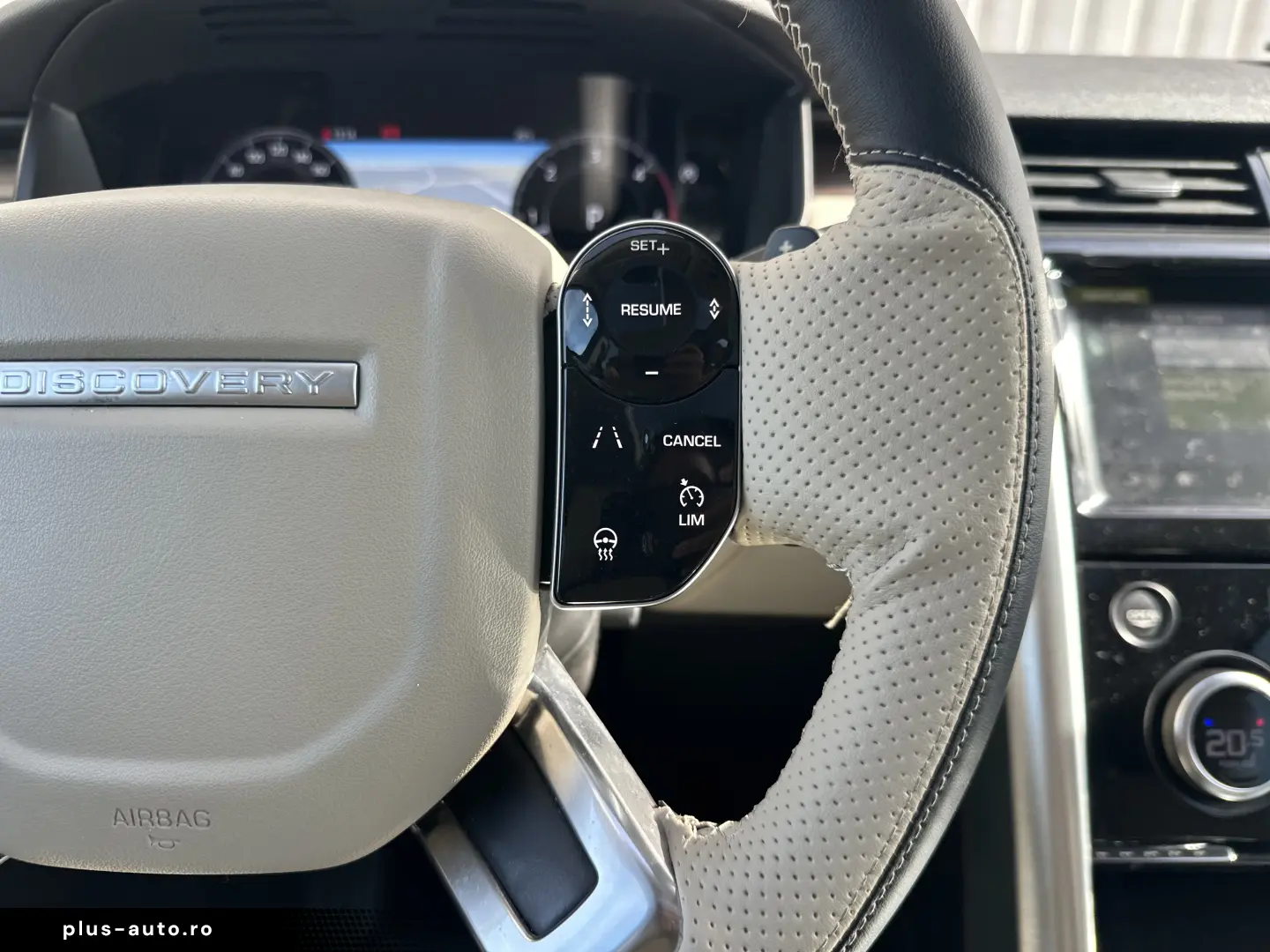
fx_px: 881
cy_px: 476
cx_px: 635
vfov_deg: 56.8
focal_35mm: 24
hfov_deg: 71.6
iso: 64
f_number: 1.78
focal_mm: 6.86
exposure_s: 1/235
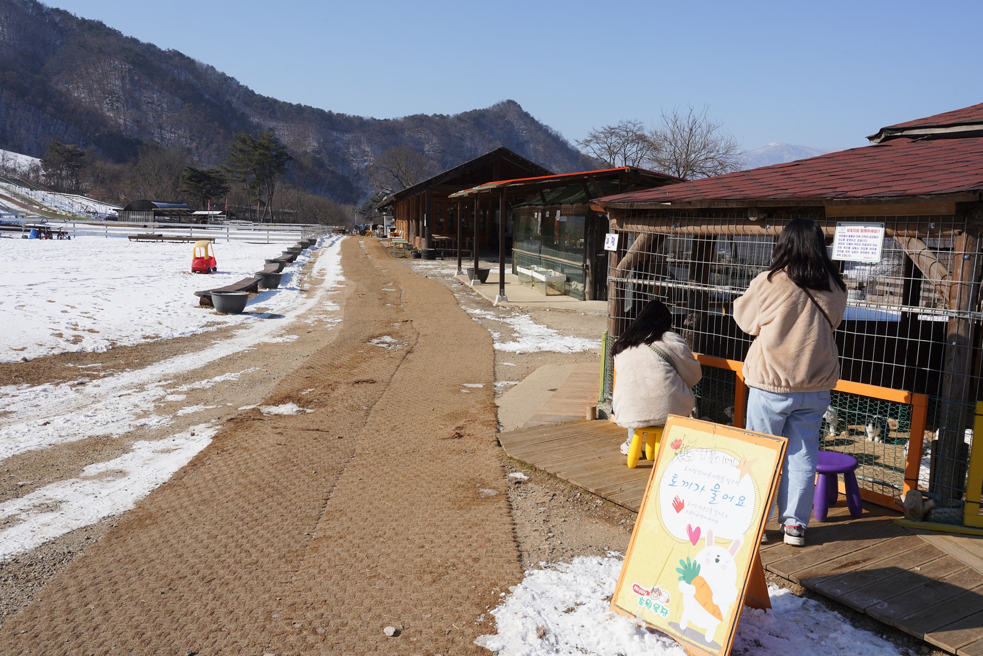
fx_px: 847
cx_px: 492
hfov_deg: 60.3
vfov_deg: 42.3
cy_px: 328
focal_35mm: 31
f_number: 16
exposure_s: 1/100
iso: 100
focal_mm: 31
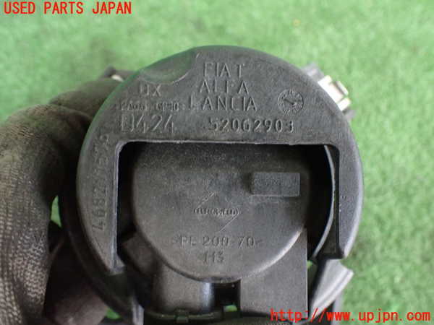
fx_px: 376
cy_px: 162
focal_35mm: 30
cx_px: 217
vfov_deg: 46.8
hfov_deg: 60.0
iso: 800
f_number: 2.3
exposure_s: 1/30
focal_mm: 5.4
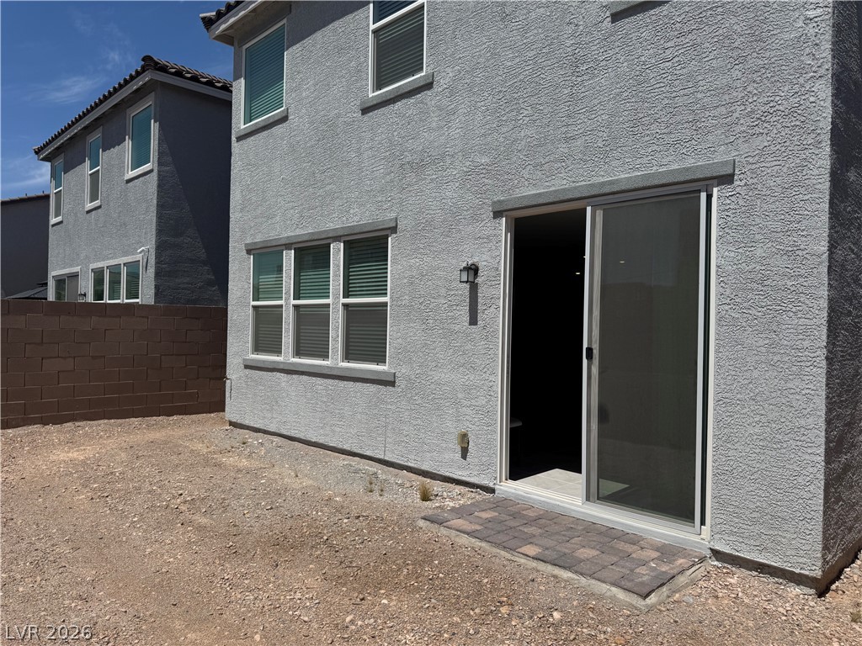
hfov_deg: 71.6
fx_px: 598
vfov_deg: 56.8
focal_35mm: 24
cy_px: 323
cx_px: 431
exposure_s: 1/10417
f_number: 1.78
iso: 80
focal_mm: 6.76
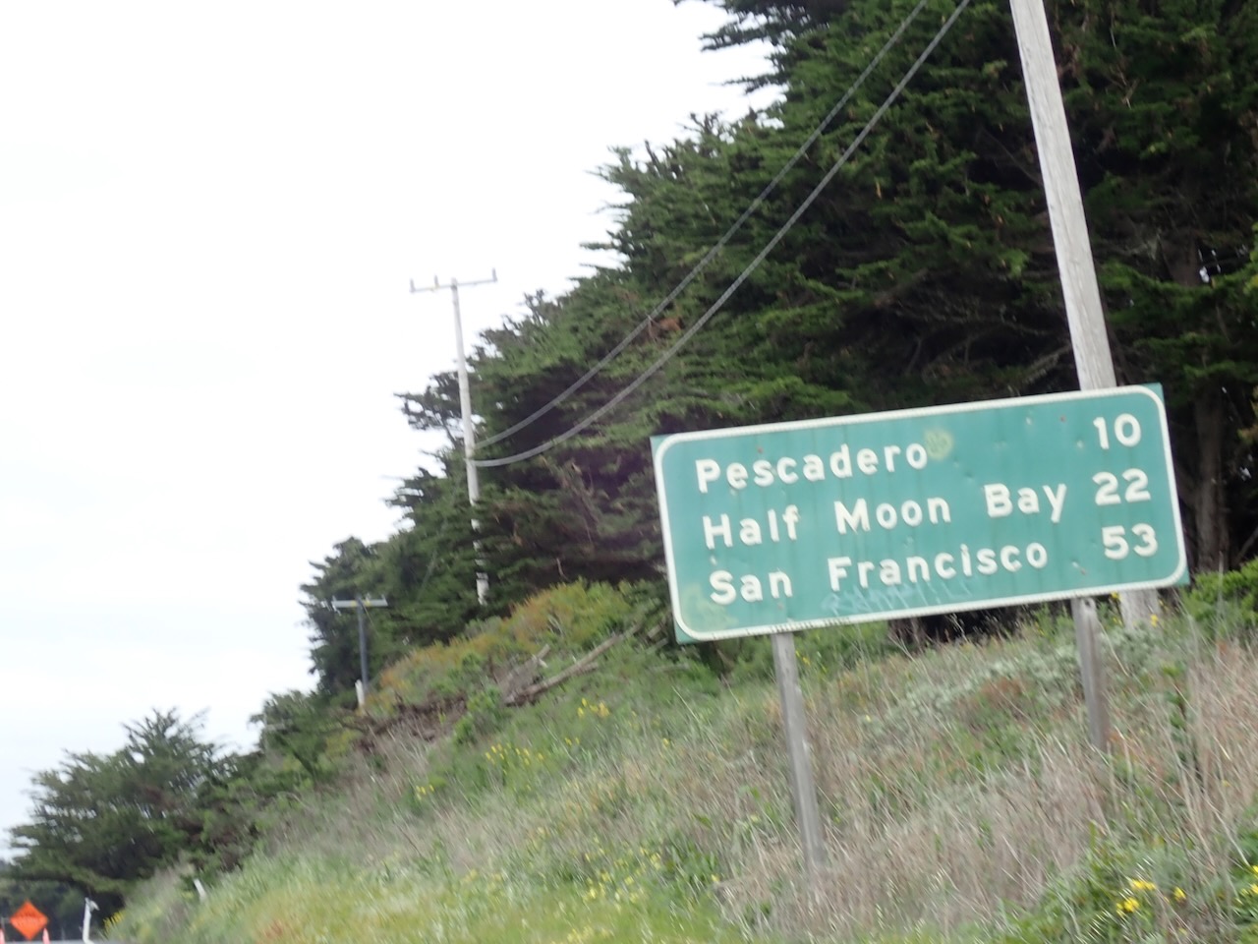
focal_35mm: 100
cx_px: 629
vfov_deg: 14.8
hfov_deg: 19.6
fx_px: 3634
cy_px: 472
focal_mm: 18
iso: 160
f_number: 4.9
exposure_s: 1/200
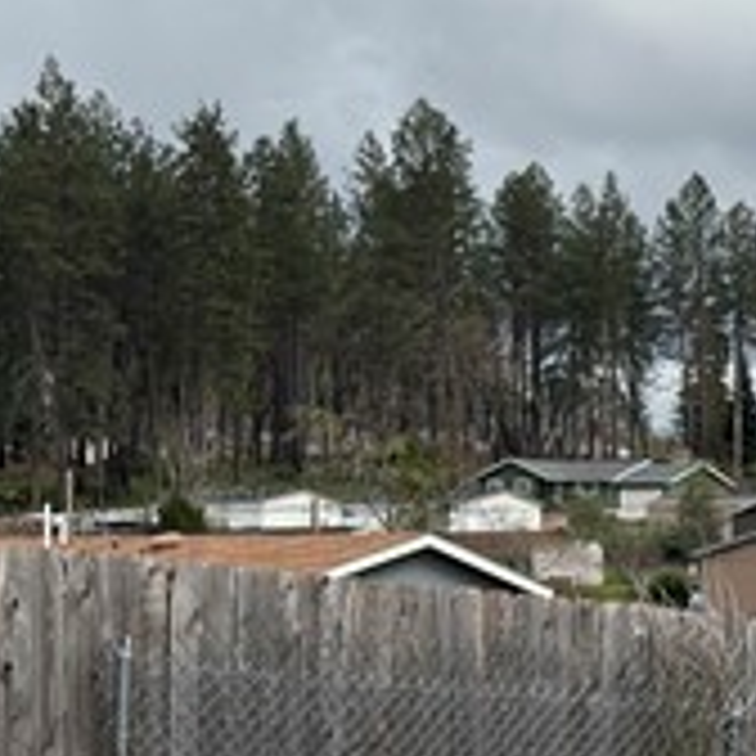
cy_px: 639
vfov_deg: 9.2
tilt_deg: +0.4
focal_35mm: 189
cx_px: 2002
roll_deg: +0.2
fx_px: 4670
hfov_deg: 8.3
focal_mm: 6.76
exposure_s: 1/5348
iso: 64
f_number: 1.78
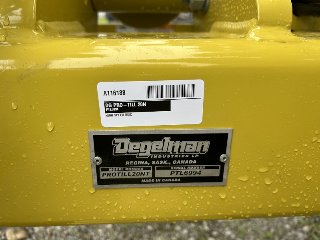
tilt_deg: -18.1
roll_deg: -1.8
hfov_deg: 67.3
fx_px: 240
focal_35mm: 26
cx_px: 160
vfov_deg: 53.1
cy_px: 120
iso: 50
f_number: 1.5
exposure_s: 1/414
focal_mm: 5.7
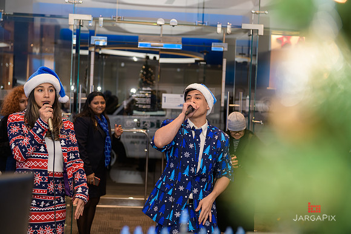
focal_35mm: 60
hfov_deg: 33.4
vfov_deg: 22.6
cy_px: 117
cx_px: 176
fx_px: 585
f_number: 3.2
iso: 400
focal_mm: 60
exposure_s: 1/125
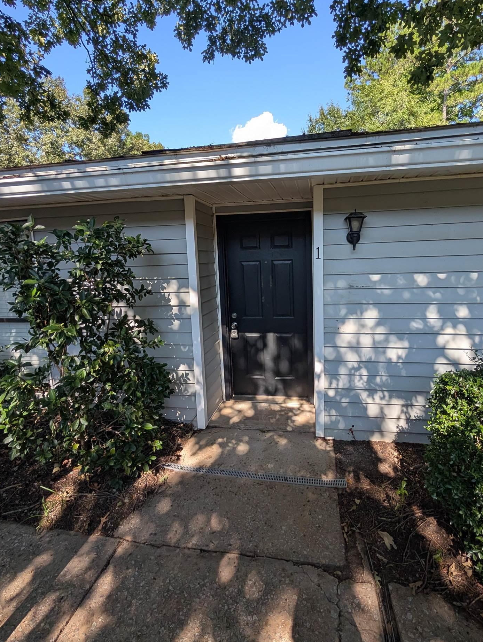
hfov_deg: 81.5
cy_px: 298
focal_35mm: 15
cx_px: 271
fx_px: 278
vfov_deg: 97.9
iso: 45
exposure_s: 1/836
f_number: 1.7
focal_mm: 2.02
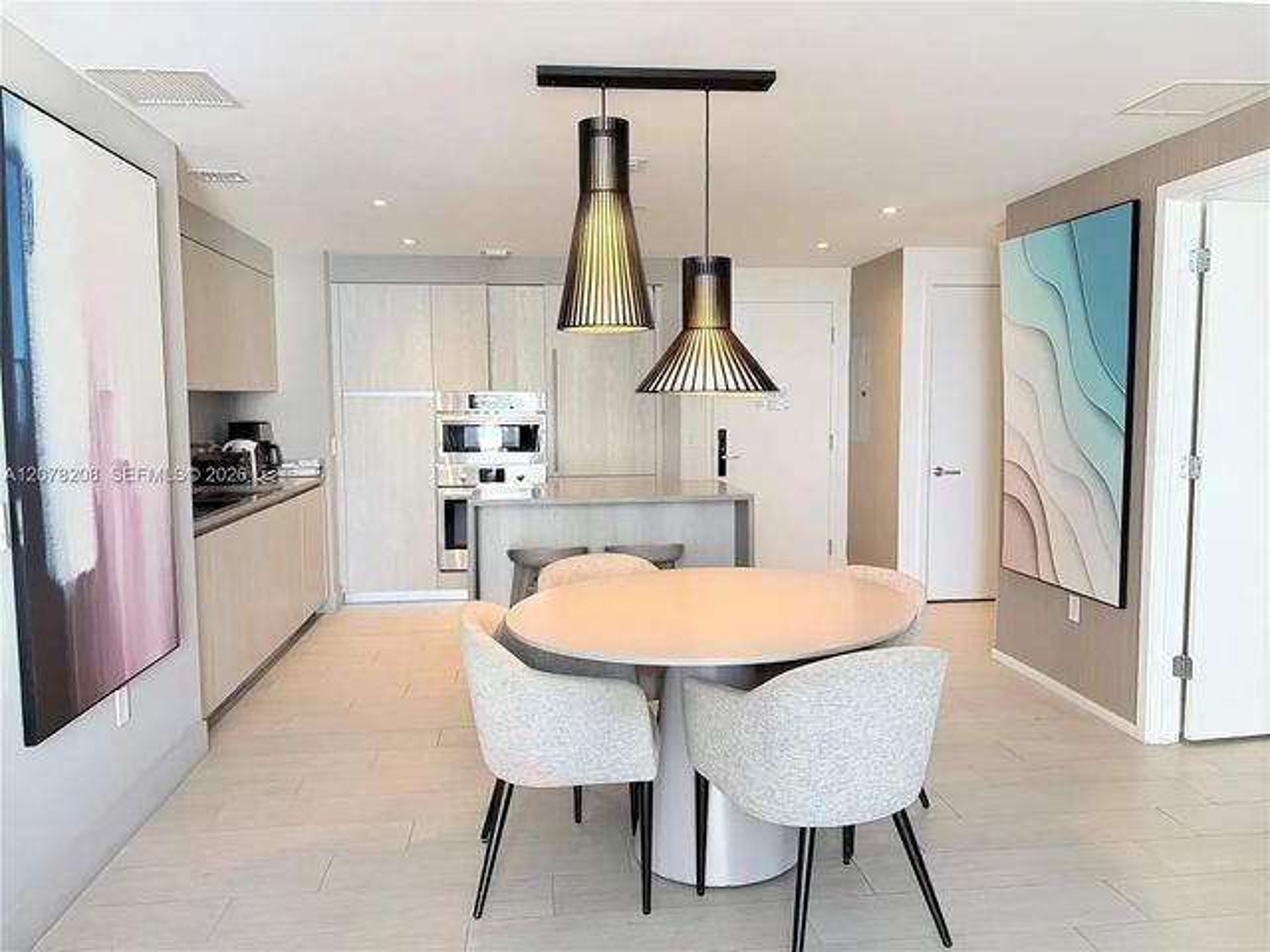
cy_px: 476
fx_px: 954
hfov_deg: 67.3
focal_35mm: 26
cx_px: 635
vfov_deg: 53.1
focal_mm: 5.96
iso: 125
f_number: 1.6
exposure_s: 1/120
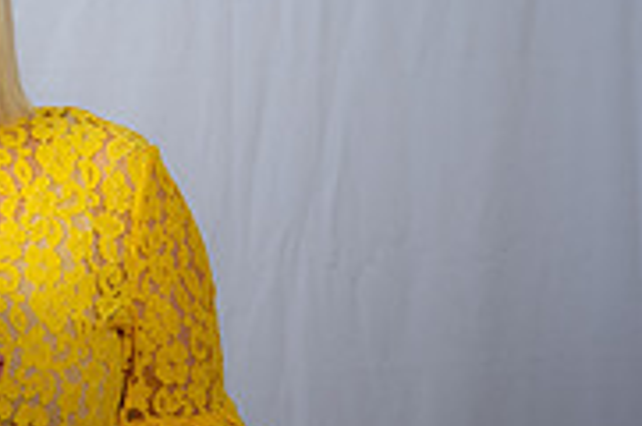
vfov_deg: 6.9
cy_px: 224
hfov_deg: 10.0
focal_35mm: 199
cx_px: -337
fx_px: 3543
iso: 250
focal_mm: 62
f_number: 6.3
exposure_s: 1/200
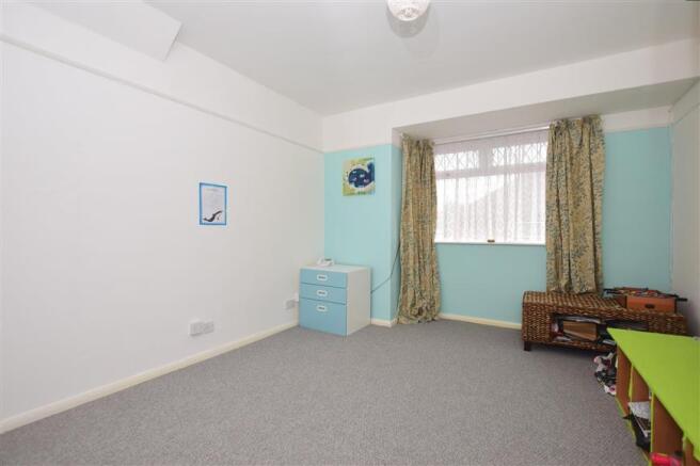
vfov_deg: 77.3
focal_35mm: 15
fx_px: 292
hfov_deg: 100.4
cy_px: 233
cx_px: 350
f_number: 5.6
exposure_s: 1/50
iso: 400
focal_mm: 10
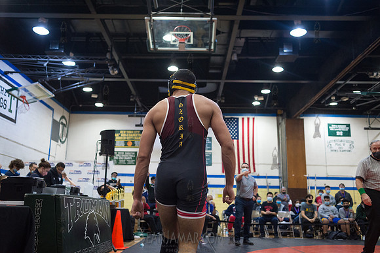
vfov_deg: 37.9
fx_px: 370
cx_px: 190
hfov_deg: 54.4
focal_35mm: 35
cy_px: 126
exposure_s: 1/400
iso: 4000
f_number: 3.5
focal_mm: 35
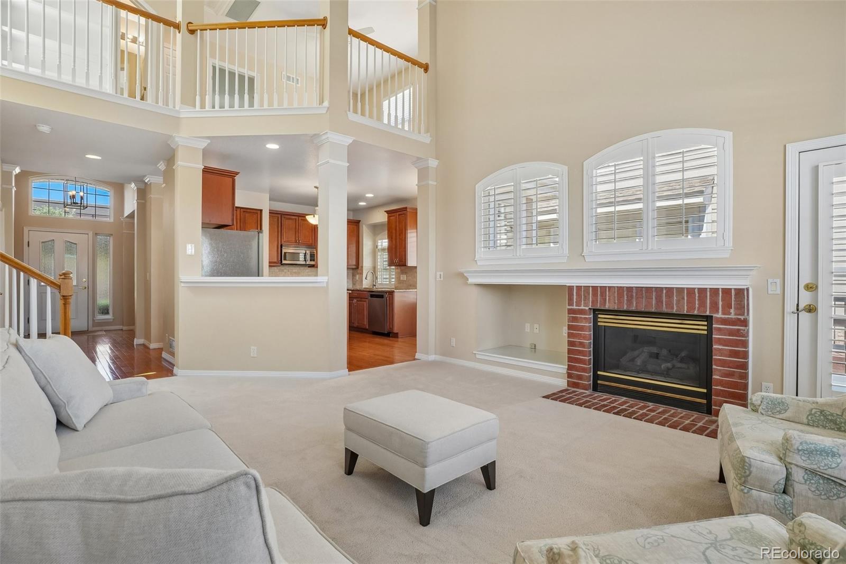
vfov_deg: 72.0
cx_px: 423
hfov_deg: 95.0
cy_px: 282
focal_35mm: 16
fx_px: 388
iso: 125
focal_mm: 11
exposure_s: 1/30
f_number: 8
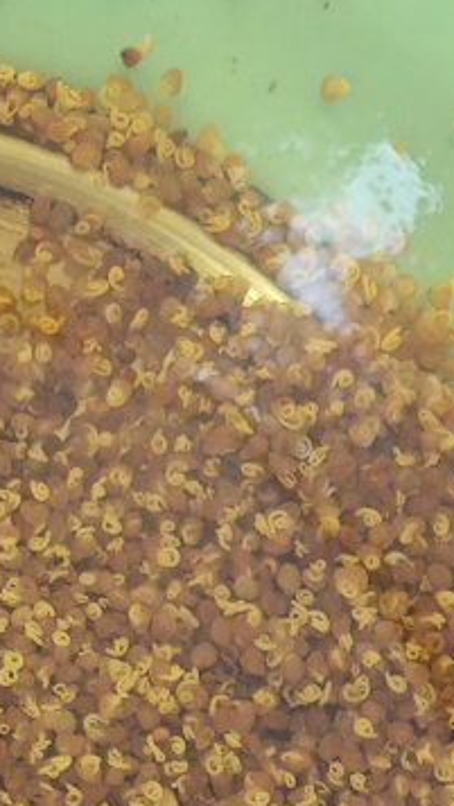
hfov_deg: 4.9
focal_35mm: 244
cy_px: 660
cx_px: -382
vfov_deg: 8.8
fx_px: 5218
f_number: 1.8
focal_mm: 12.28
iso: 800
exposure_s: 1/50
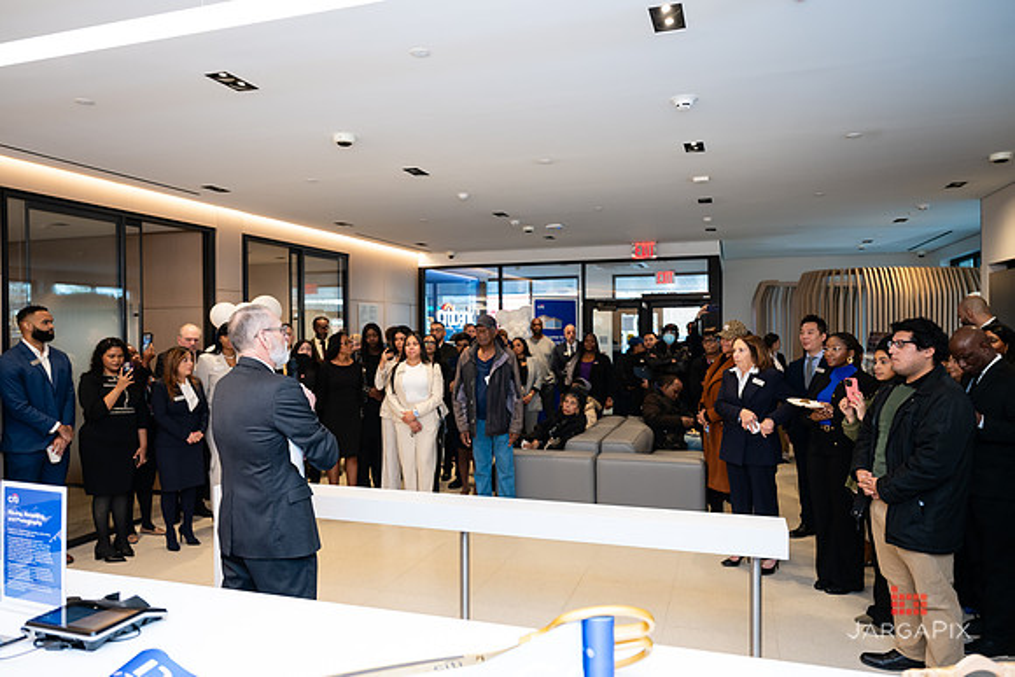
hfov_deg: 72.6
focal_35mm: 24
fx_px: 690
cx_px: 508
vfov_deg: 52.3
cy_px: 338
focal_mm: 24
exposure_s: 1/160
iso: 400
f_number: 3.2
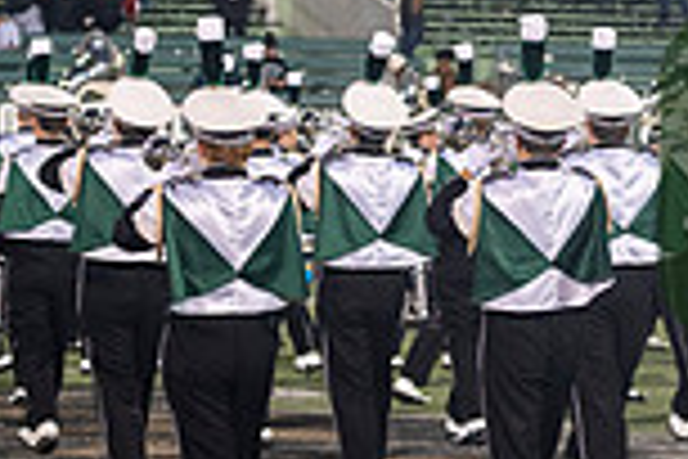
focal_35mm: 266
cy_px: 220
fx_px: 5083
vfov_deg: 5.2
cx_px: 998
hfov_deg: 7.6
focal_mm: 70
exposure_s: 1/500
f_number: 2.8
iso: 1000
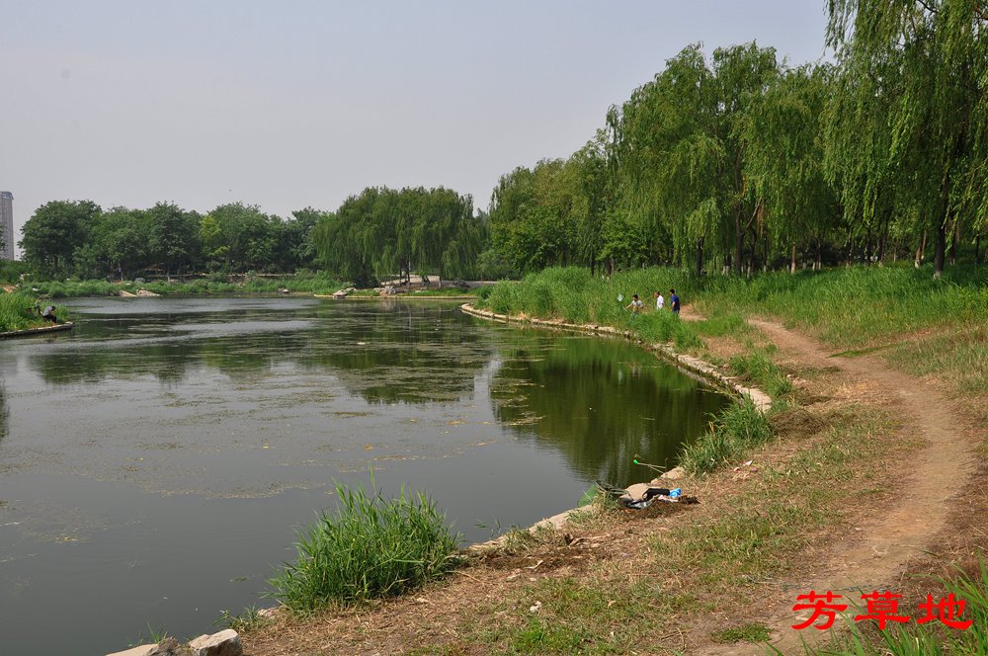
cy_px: 328
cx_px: 494
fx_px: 1028
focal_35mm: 38
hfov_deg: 51.3
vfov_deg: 35.4
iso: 200
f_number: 13
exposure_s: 1/160
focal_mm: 25
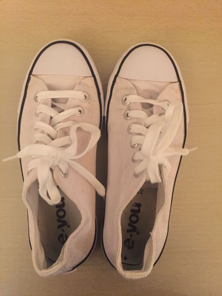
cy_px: 148
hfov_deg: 48.2
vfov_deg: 61.7
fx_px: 248
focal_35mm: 29
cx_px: 111
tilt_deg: -84.4
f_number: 2.2
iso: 400
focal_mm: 4.15
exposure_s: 1/17
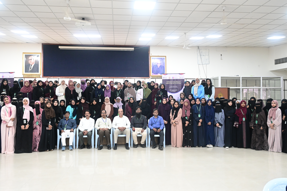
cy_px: 96
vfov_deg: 41.1
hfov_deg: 58.7
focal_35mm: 32
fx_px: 255
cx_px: 144
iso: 5000
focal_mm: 32
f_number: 4
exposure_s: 1/125
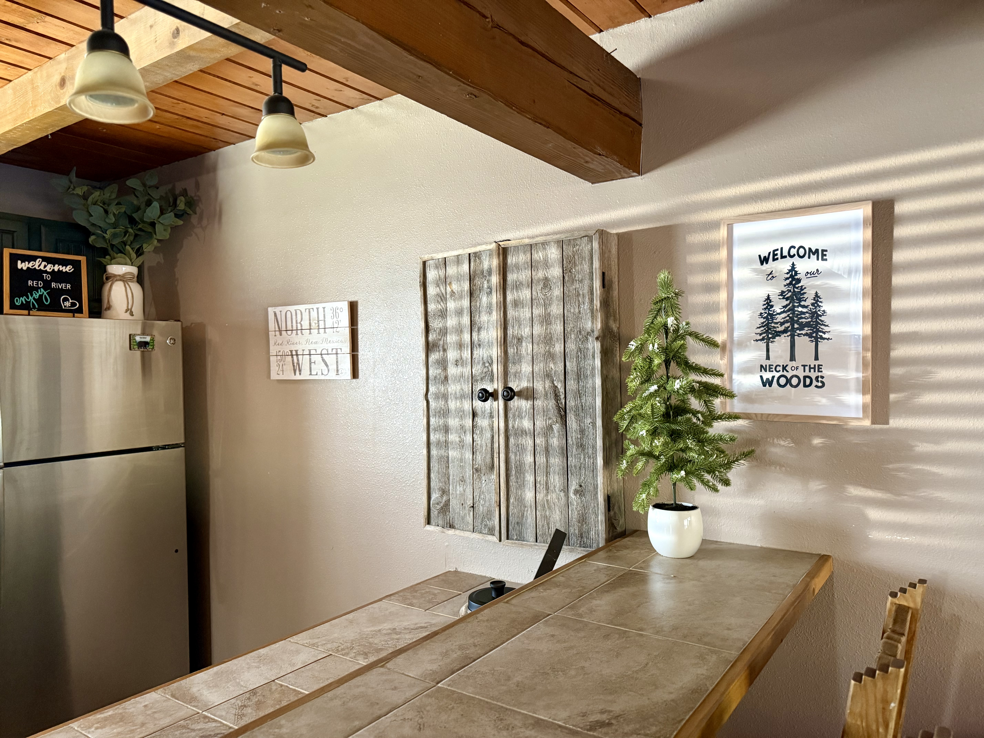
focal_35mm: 24
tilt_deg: -0.2
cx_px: 492
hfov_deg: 71.6
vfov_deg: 56.8
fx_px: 682
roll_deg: +0.8
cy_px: 369
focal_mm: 6.76
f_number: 1.78
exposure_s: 1/40
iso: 640
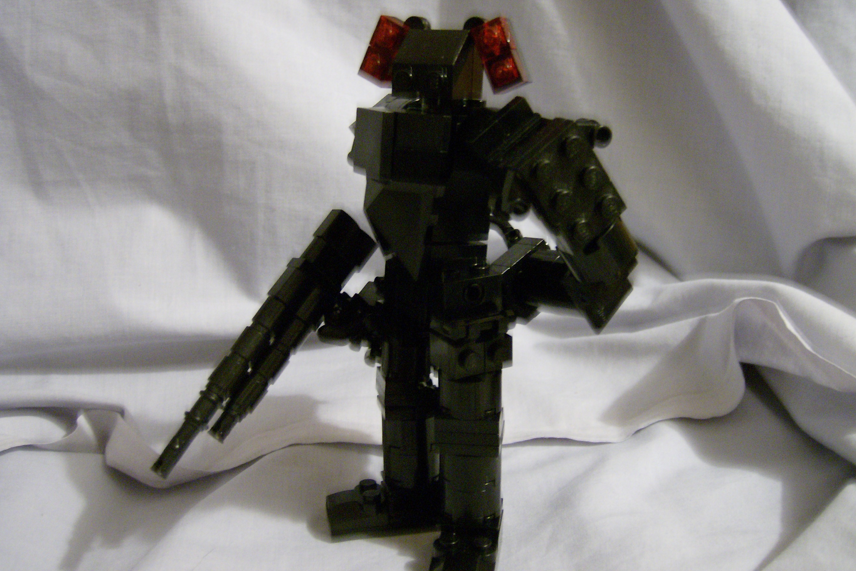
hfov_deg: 50.7
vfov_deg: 35.0
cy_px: 252
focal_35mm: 38
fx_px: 903
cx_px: 424
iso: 200
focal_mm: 6
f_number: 2.8
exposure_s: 1/4.87
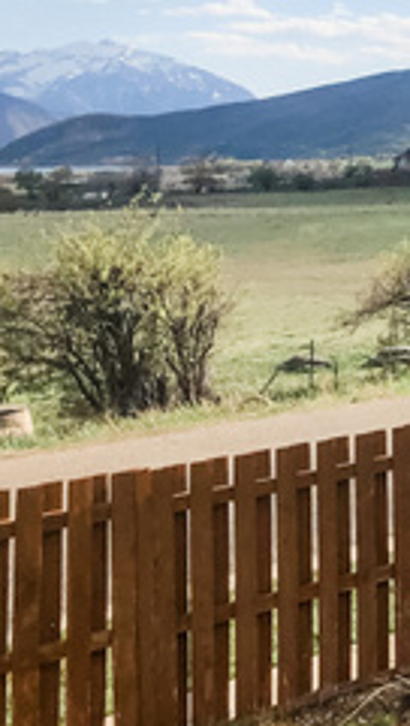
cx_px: 796
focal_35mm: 81
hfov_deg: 13.1
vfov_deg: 25.2
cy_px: 48
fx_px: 1562
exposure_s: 1/4000
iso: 20
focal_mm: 3.99
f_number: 1.8
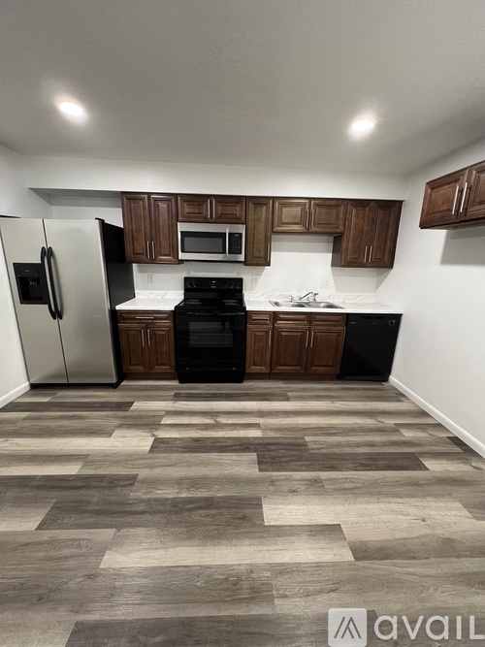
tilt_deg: -14.1
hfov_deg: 89.9
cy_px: 324
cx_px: 242
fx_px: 243
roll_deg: -1.6
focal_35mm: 13
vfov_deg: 106.2
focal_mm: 1.57
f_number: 1.8
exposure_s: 1/60
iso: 320
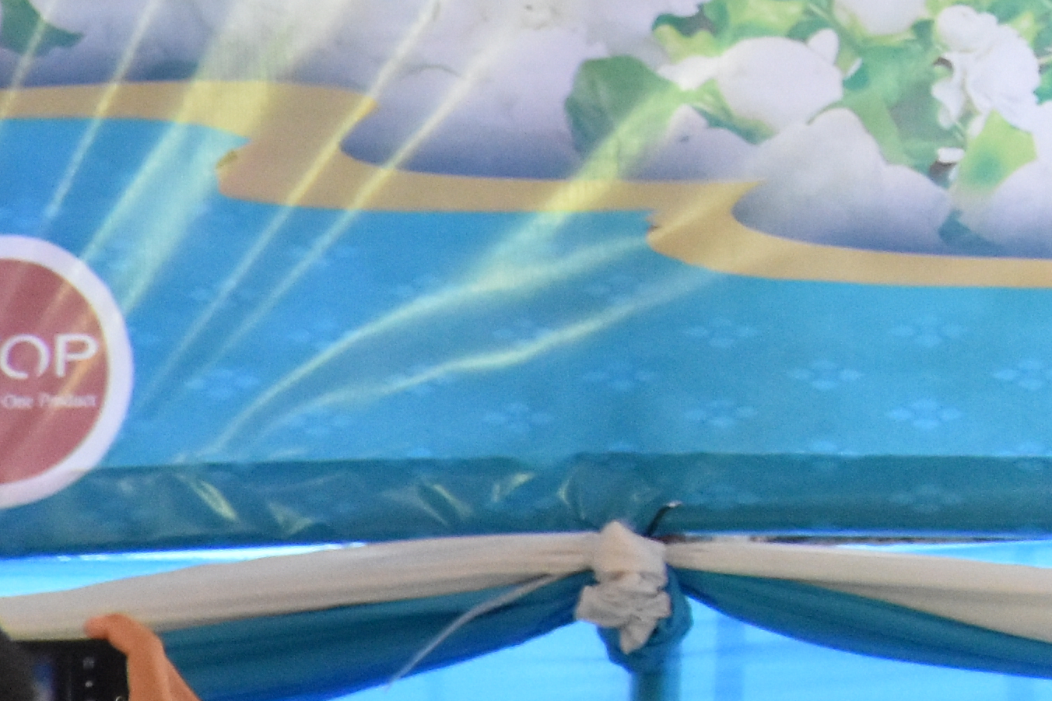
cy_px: -435
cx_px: 2034
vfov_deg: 1.7
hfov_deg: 2.5
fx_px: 23724
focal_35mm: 812
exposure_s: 1/1000
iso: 2000
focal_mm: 122
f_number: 6.3
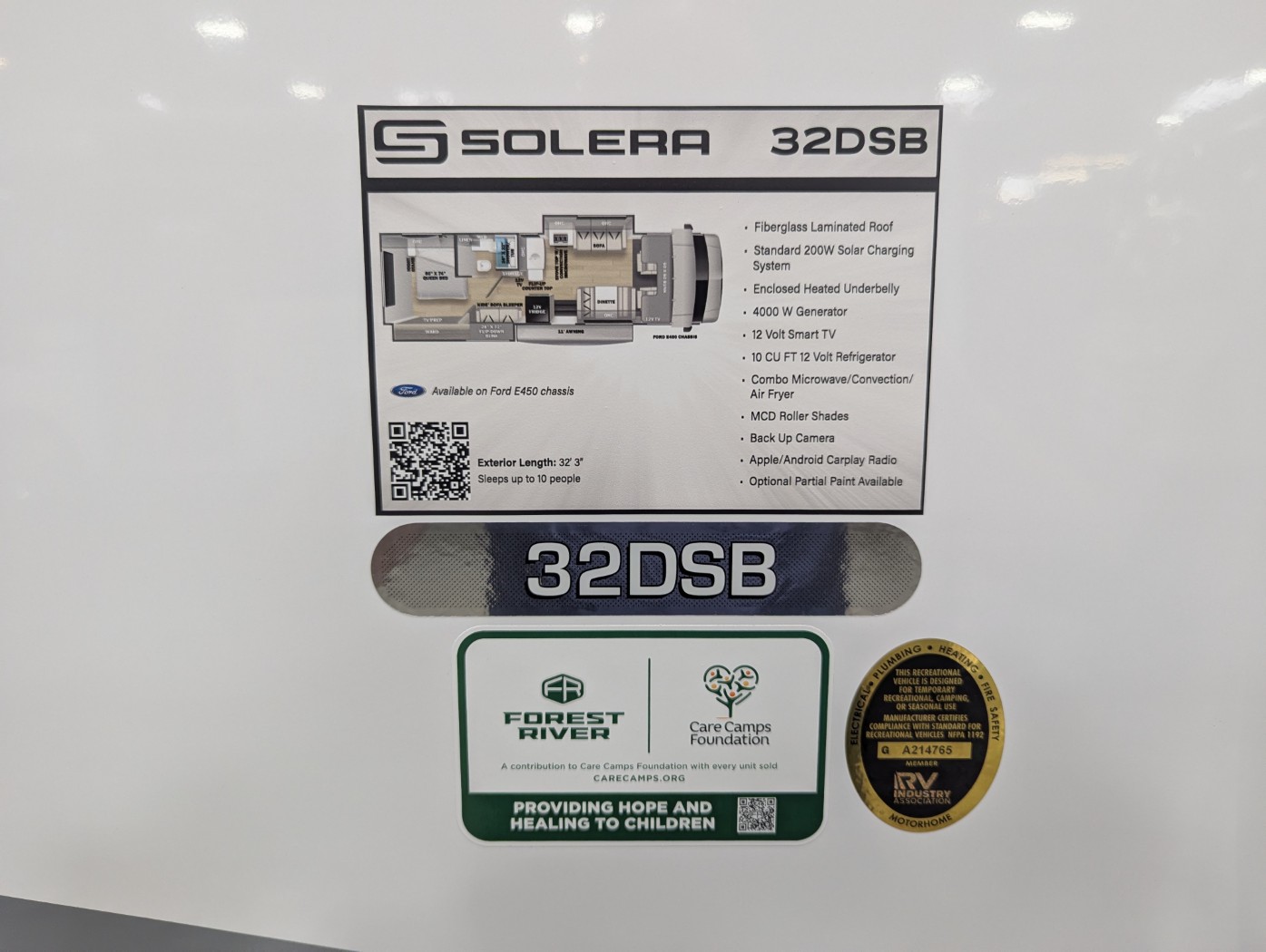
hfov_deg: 71.5
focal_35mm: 24
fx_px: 879
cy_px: 476
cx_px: 633
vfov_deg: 56.9
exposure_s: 1/187
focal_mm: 6.81
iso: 248
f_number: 1.85
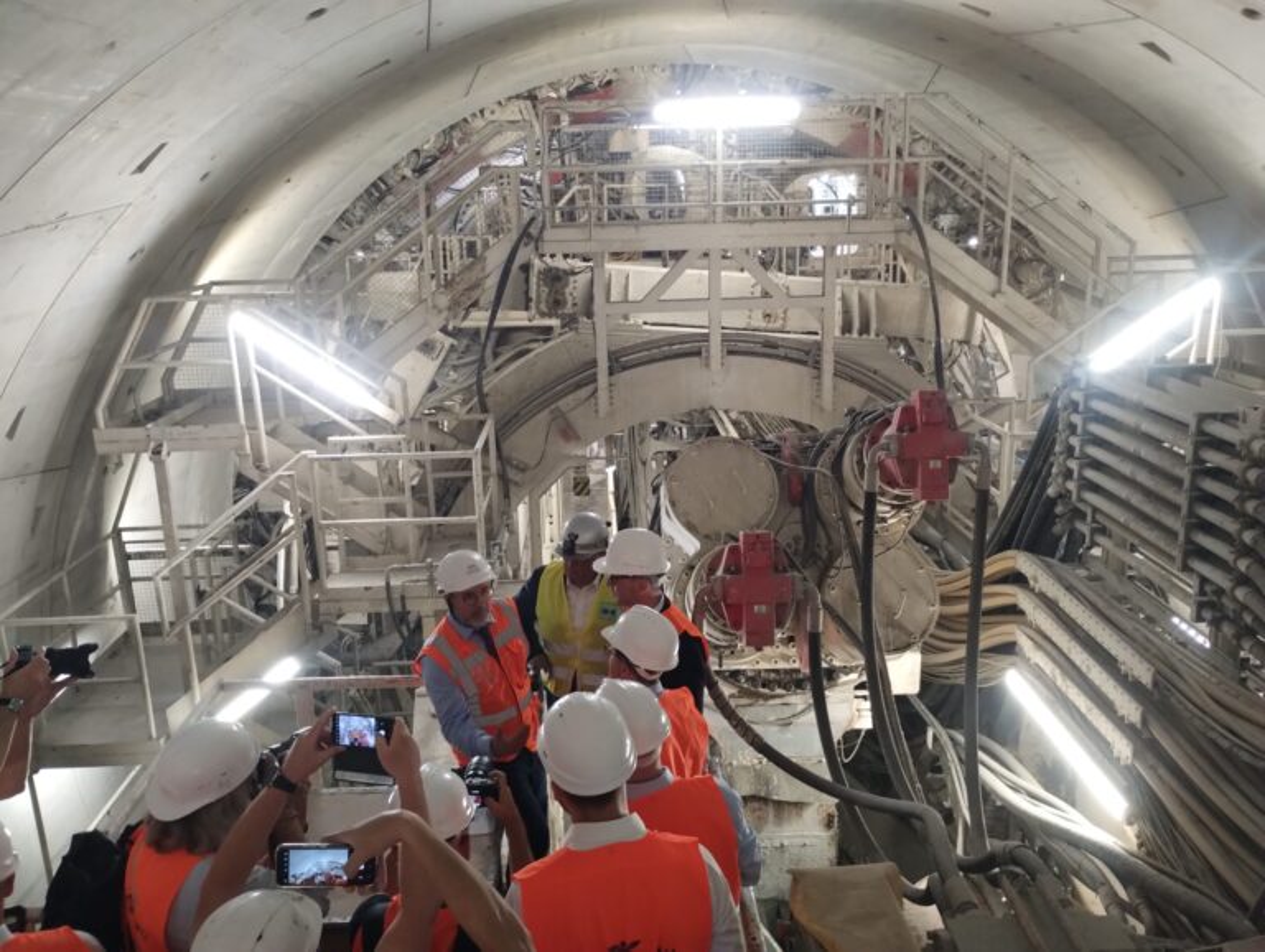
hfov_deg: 63.4
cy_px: 476
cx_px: 632
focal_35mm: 28
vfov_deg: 49.8
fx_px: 1025
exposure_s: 1/24
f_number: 1.8
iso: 997
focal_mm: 4.27
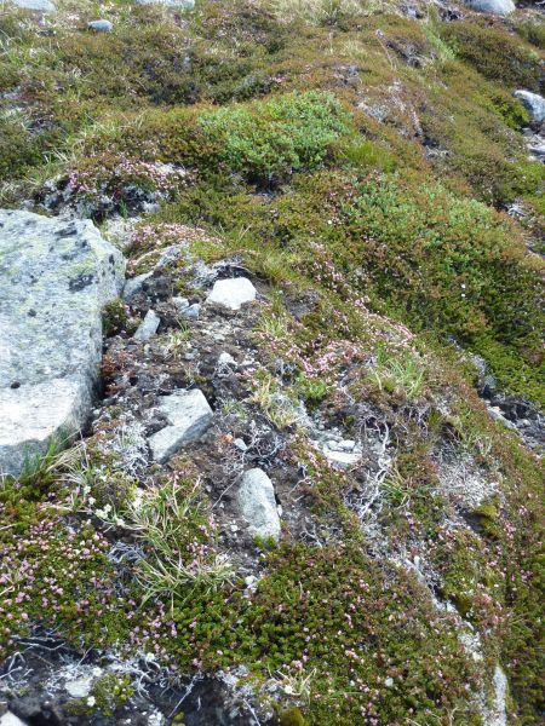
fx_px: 777
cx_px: 272
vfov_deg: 50.1
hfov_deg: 38.7
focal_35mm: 37
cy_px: 363
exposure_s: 1/125
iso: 80
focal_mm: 6.1
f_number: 4
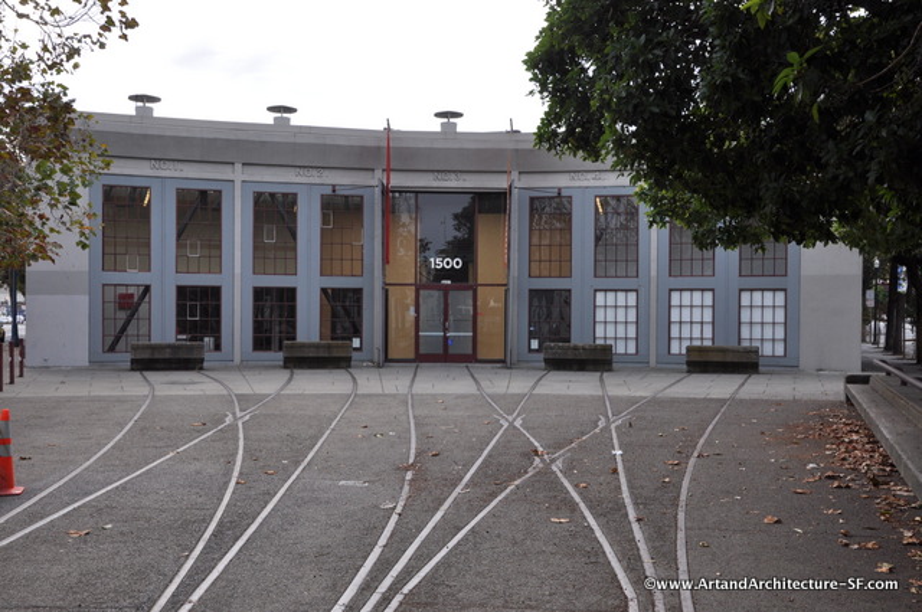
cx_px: 461
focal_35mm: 38
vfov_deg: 35.4
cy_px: 306
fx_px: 959
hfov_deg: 51.3
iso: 200
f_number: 8
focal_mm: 25
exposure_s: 1/250
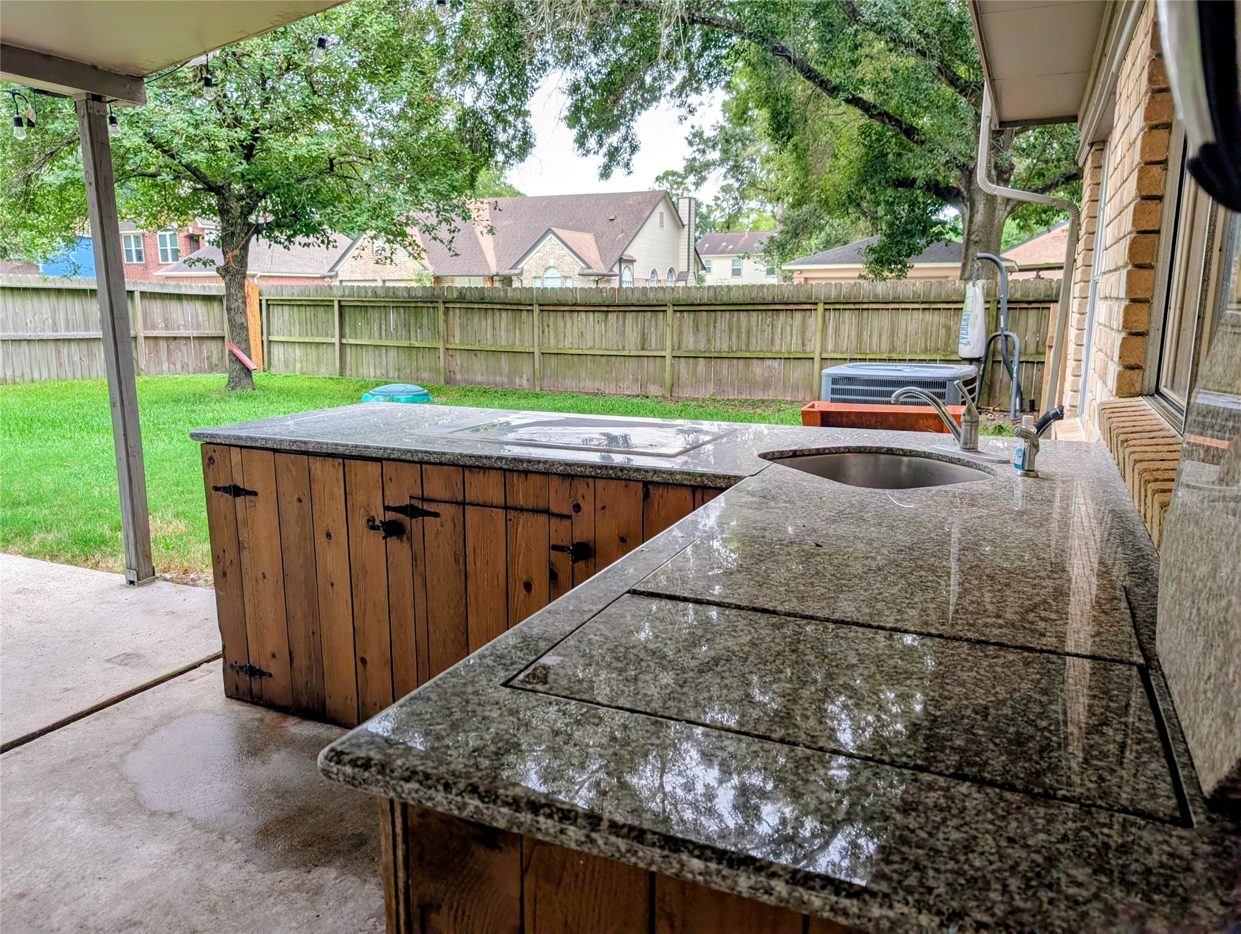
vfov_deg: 56.9
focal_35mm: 24
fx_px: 862
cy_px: 467
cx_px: 620
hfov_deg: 71.5
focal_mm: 6.9
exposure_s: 1/197
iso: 23
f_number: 1.68
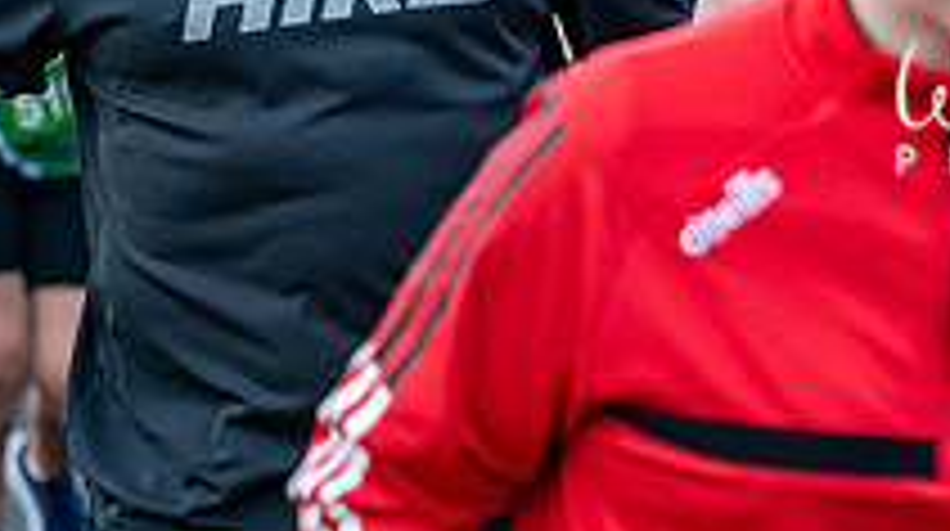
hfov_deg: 10.5
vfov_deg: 6.0
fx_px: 5081
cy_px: 20
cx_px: 1189
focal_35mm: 202
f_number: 2.8
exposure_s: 1/1250
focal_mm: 70
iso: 500
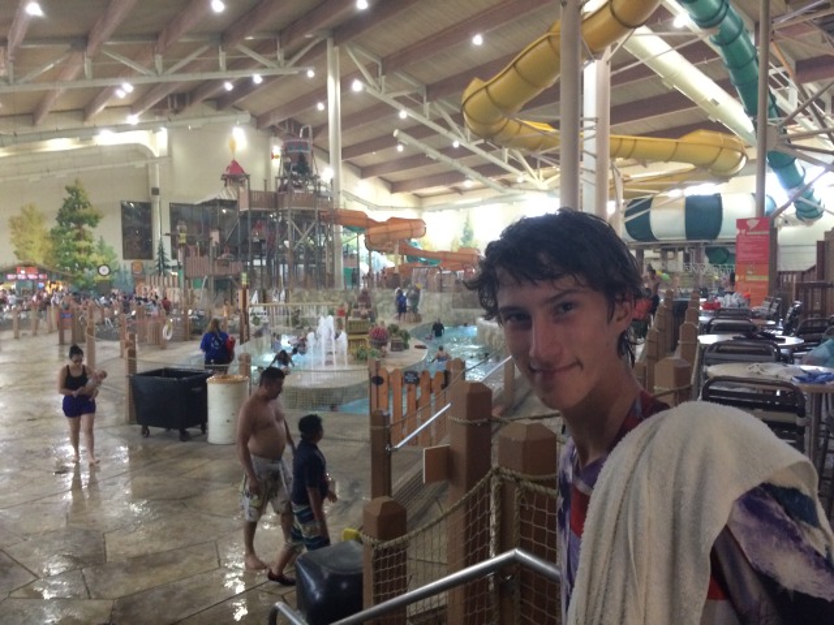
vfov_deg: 48.2
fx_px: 699
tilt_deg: -3.0
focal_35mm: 29
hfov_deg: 61.7
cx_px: 417
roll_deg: +0.8
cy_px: 312
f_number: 2.2
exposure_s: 1/30
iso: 250
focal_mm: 4.15
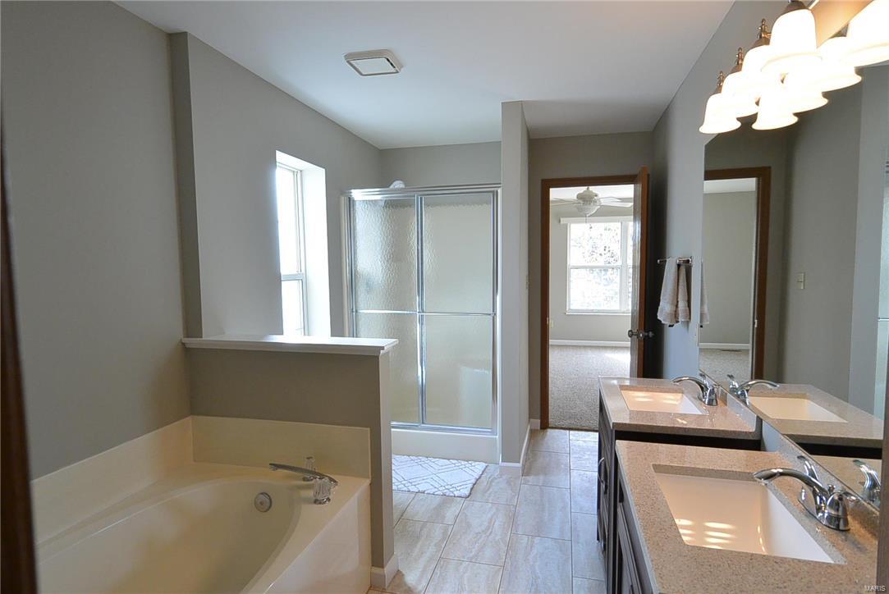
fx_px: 470
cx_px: 444
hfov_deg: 86.9
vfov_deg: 64.7
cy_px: 297
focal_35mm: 19
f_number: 3.8
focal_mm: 7.3
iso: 400
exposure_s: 1/80
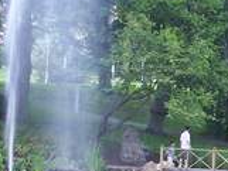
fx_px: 969
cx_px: 304
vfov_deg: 10.0
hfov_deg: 12.9
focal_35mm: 147
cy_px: 204
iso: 100
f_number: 2.8
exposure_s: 1/30
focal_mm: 7.8
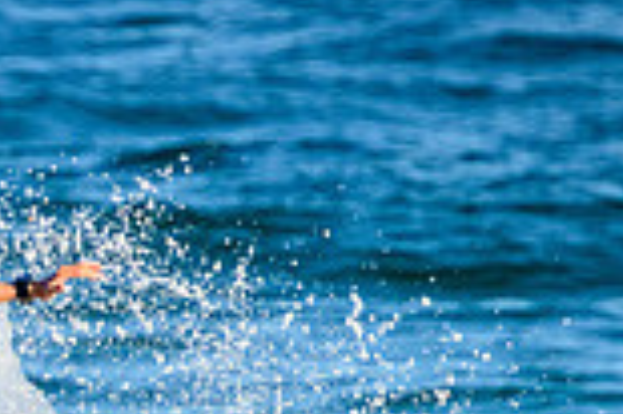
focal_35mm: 2995
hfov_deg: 0.7
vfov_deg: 0.5
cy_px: 653
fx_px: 51775
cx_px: -358
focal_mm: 800
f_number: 11
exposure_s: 1/2000
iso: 2000
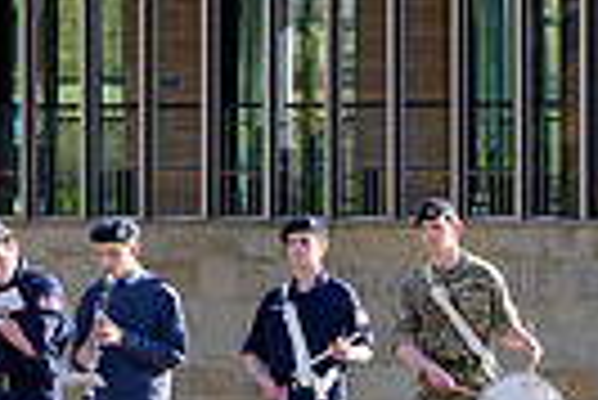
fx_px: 5837
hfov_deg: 5.7
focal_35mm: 351
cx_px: -733
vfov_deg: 3.9
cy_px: 113
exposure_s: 1/400
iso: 200
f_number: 6.3
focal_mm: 70
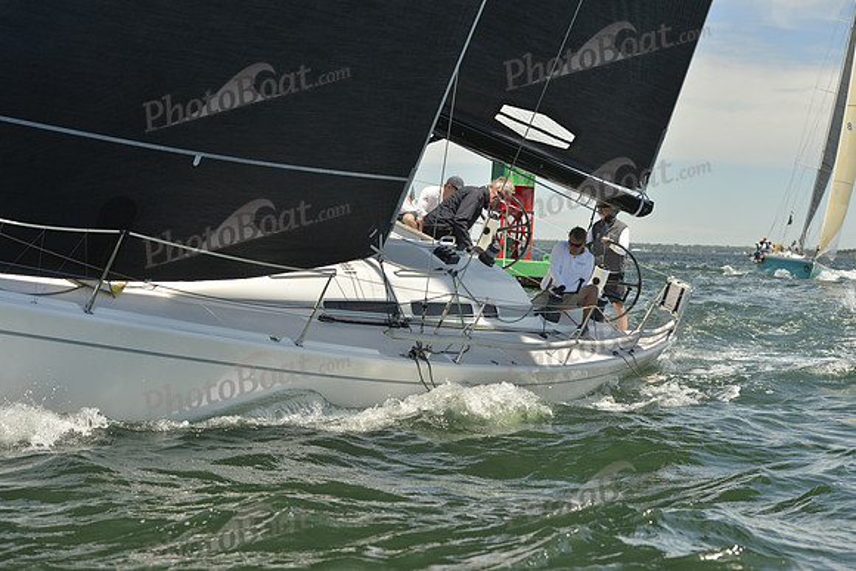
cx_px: 428
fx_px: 1665
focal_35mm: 70
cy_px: 286
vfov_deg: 19.5
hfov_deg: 28.8
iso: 280
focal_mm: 70
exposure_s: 1/1600
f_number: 6.3
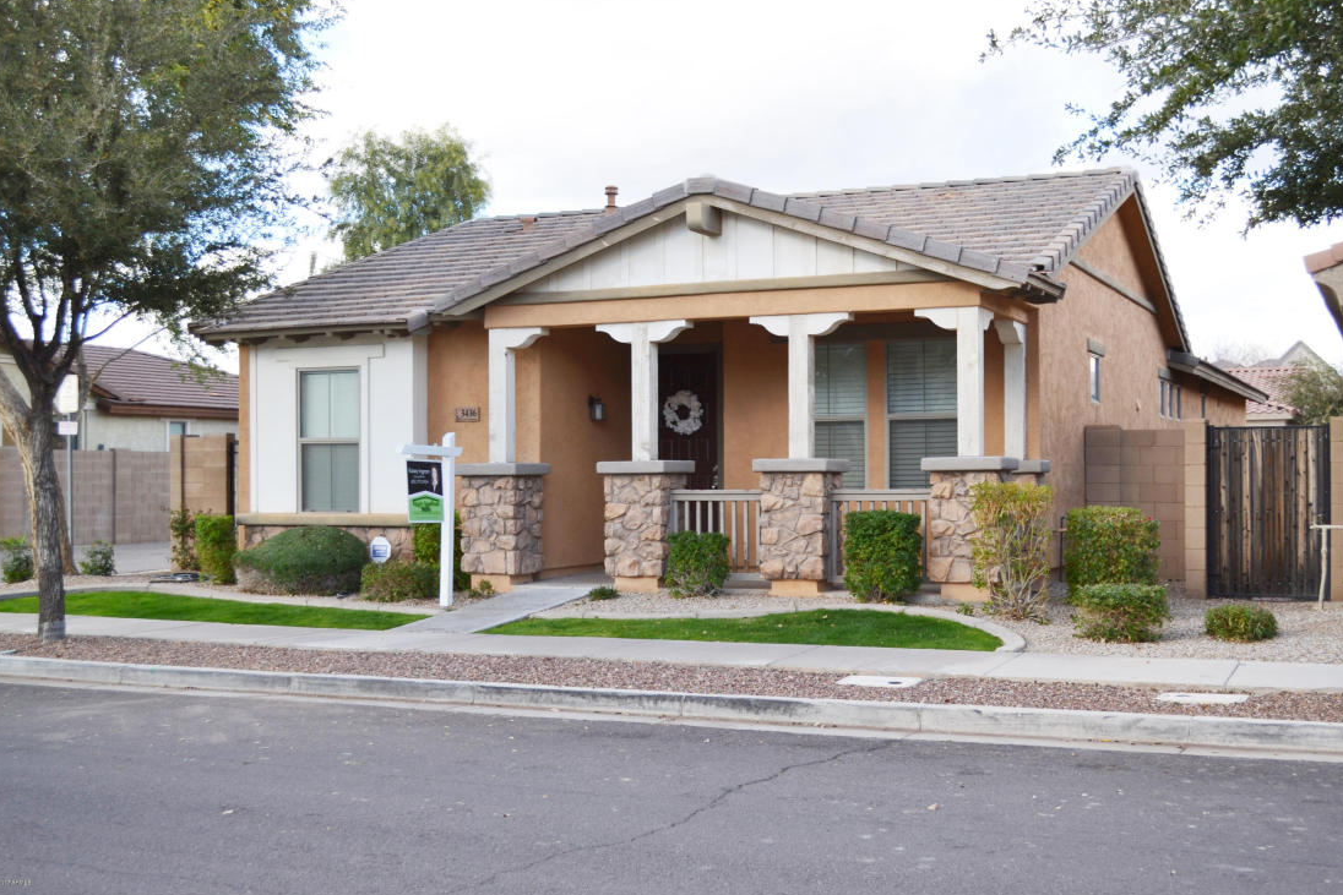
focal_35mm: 41
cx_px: 700
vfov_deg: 32.6
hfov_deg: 47.4
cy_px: 442
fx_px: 1530
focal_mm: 26
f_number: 5
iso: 100
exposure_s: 1/200
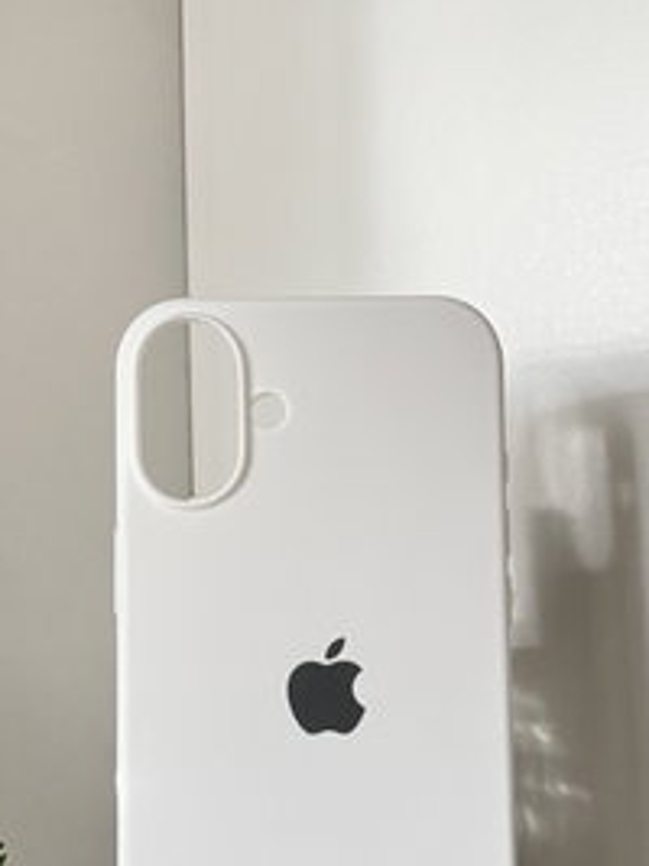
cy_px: 569
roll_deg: +2.0
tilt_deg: -5.8
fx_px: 1301
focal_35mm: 52
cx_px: 312
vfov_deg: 36.5
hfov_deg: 28.0
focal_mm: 5.7
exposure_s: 1/60
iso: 500
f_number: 1.5
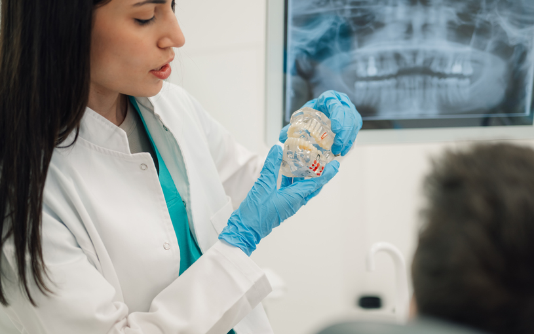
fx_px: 728
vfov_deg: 25.8
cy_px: 183
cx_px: 278
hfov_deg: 40.3
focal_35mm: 50
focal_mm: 40
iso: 200
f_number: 2
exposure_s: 1/200
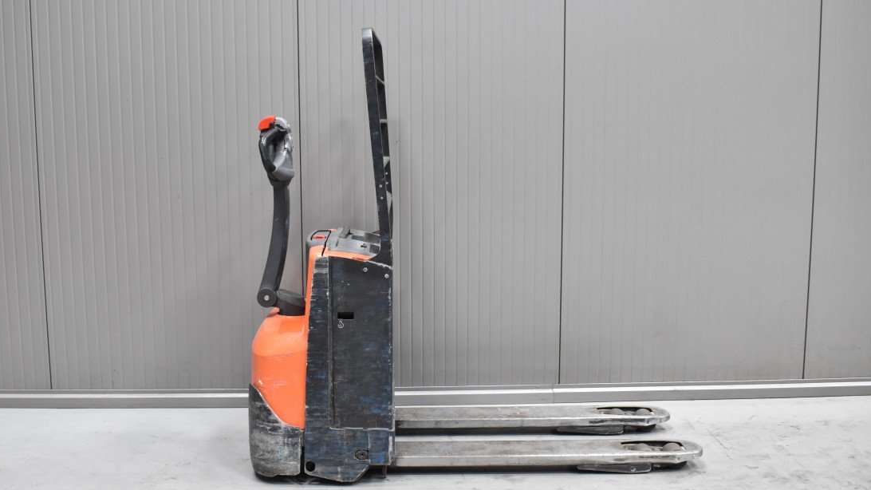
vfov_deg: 31.2
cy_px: 242
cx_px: 395
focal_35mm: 38
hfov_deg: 52.7
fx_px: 878
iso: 1600
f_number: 5
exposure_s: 1/30
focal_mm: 22
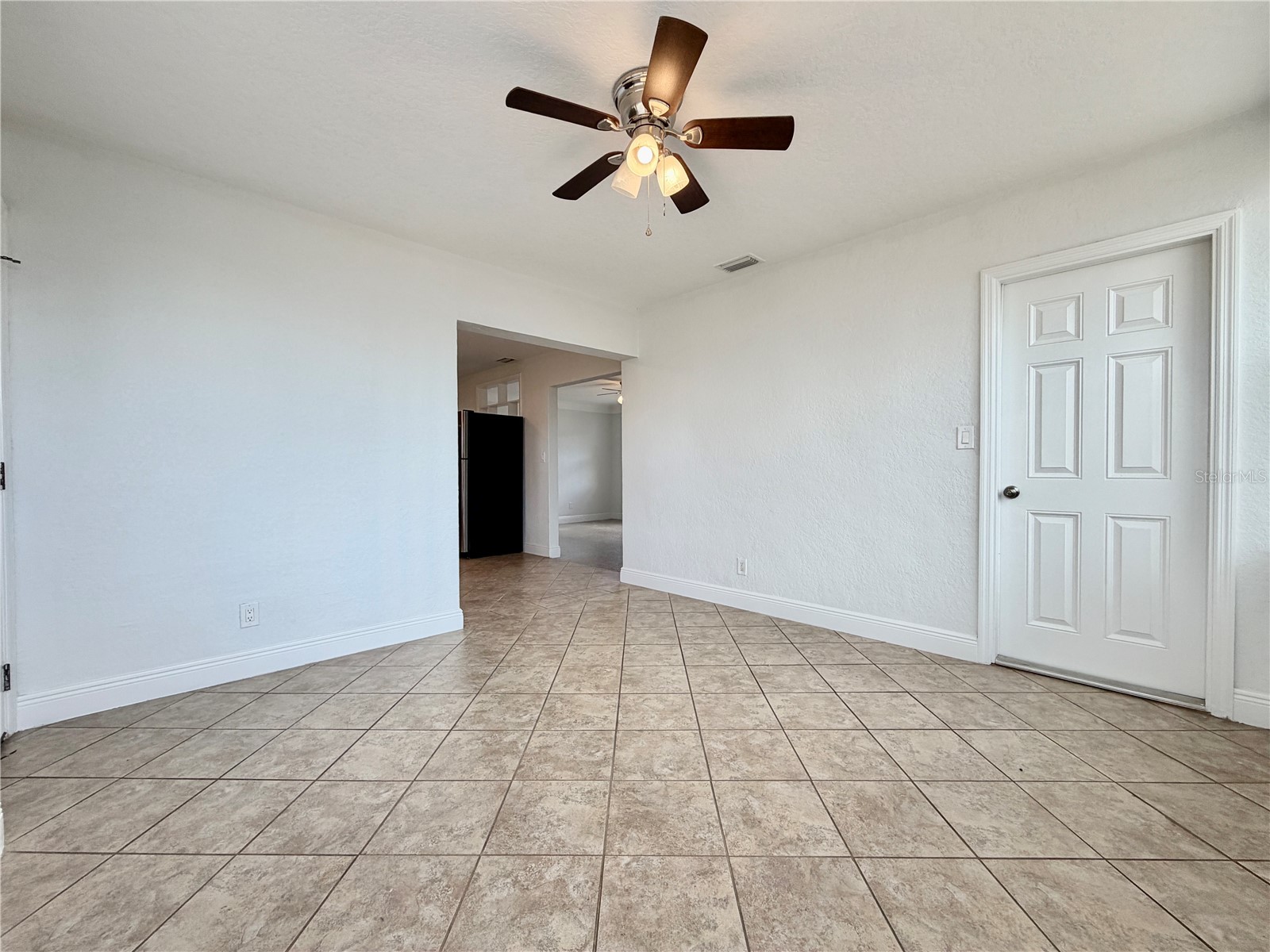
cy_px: 476
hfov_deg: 102.1
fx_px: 514
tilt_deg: -1.2
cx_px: 635
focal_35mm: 14
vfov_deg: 85.7
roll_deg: +0.4
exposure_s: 1/120
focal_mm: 2.22
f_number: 2.2
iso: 64
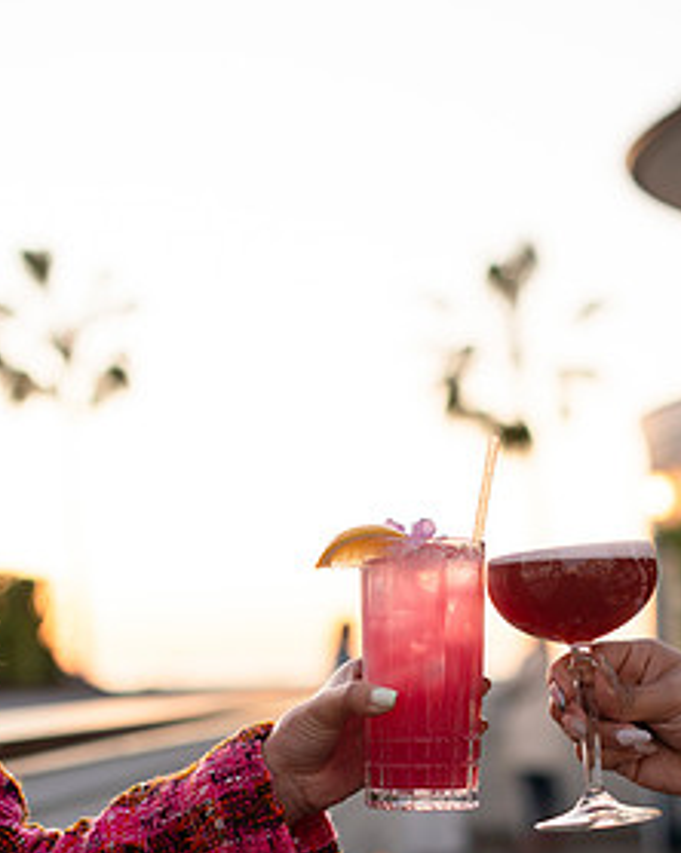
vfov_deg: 24.9
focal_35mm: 76
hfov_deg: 20.1
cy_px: 601
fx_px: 1917
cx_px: 436
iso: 320
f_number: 2.5
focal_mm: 50
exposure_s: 1/200
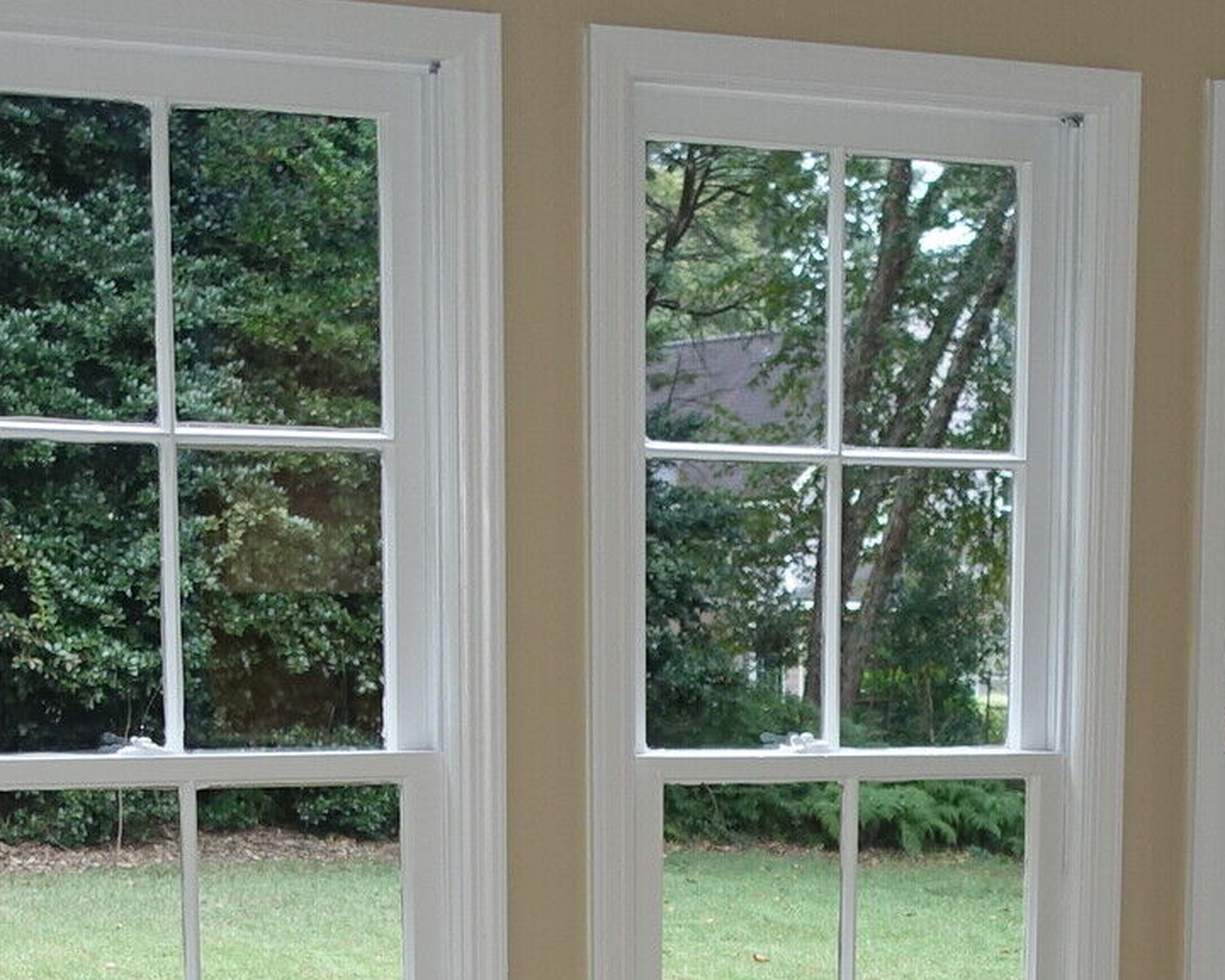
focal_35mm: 96
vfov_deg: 15.2
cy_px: 1311
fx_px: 3481
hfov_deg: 19.8
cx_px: 882
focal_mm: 8.8
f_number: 2
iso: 125
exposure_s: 1/30
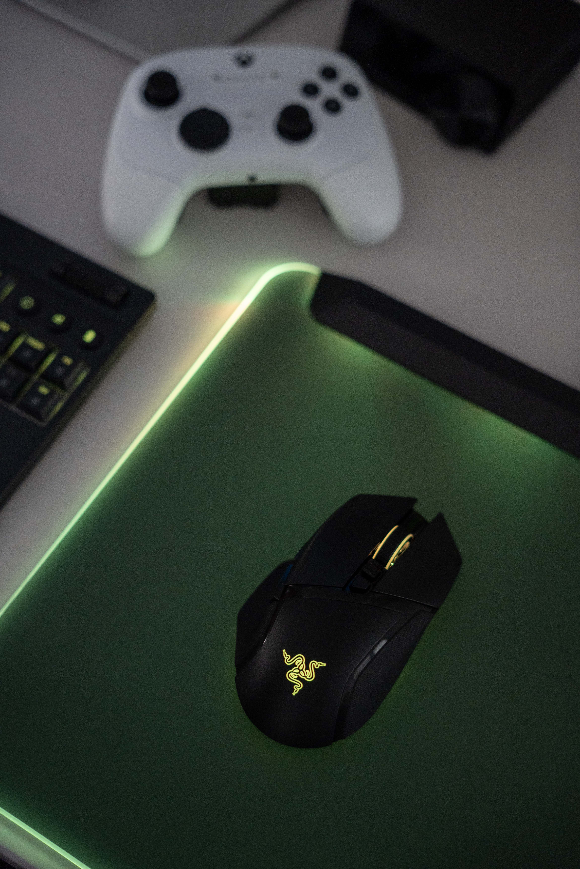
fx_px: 1257
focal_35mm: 52
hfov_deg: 26.0
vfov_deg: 38.2
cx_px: 290
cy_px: 434
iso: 1250
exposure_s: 1/100
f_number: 2.8
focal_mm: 52
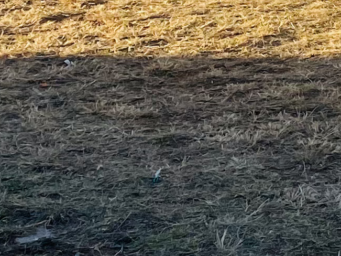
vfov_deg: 8.8
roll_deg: +1.5
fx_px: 1586
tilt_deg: -4.2
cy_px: -199
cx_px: 672
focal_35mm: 161
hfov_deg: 11.2
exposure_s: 1/1678
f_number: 1.8
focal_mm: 4.25
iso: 32
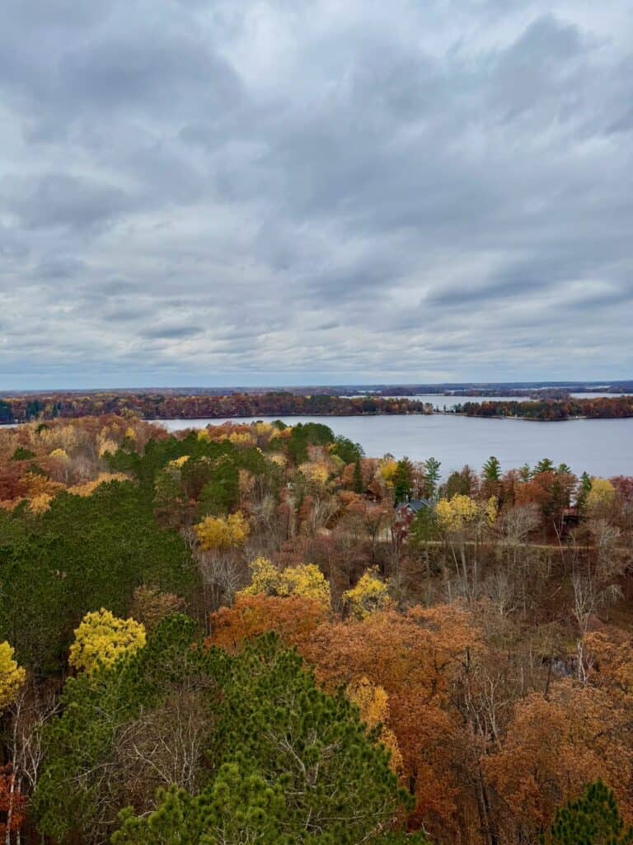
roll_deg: +0.6
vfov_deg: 71.6
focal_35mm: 24
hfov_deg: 56.8
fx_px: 585
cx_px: 316
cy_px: 422
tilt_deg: -3.5
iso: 80
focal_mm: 6.76
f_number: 1.78
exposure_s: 1/3096
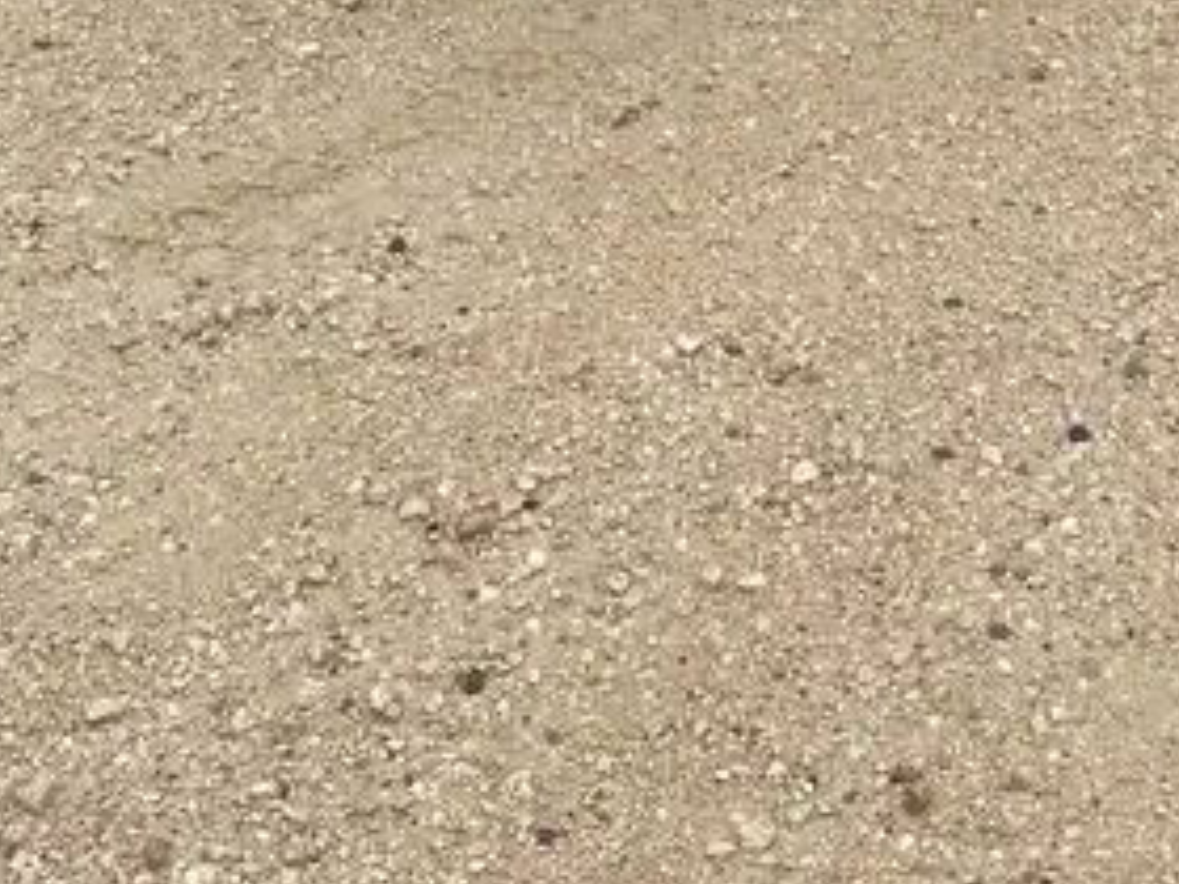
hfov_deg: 28.3
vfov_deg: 18.1
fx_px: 2316
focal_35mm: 68
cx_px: 821
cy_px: -600
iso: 50
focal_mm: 5.1
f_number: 1.6
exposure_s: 1/2062
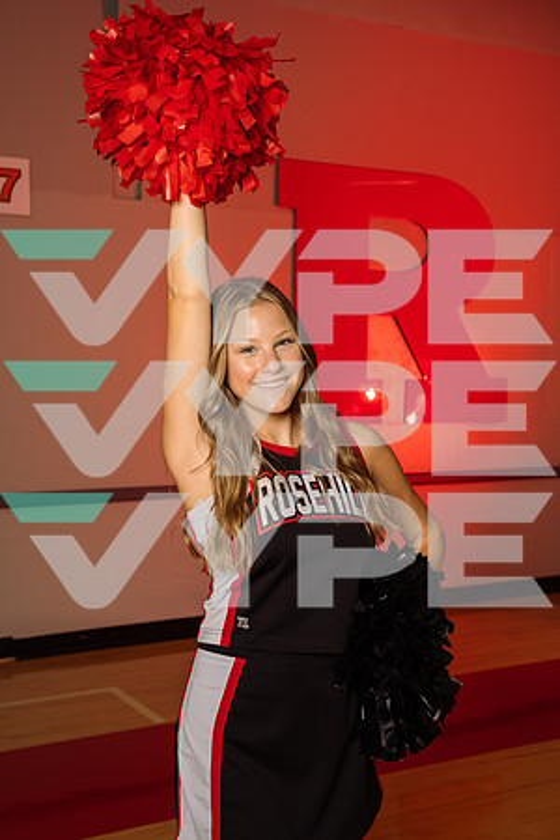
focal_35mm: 48
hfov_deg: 28.1
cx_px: 280
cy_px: 420
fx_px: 1120
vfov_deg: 41.1
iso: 250
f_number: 6.3
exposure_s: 1/250
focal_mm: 48
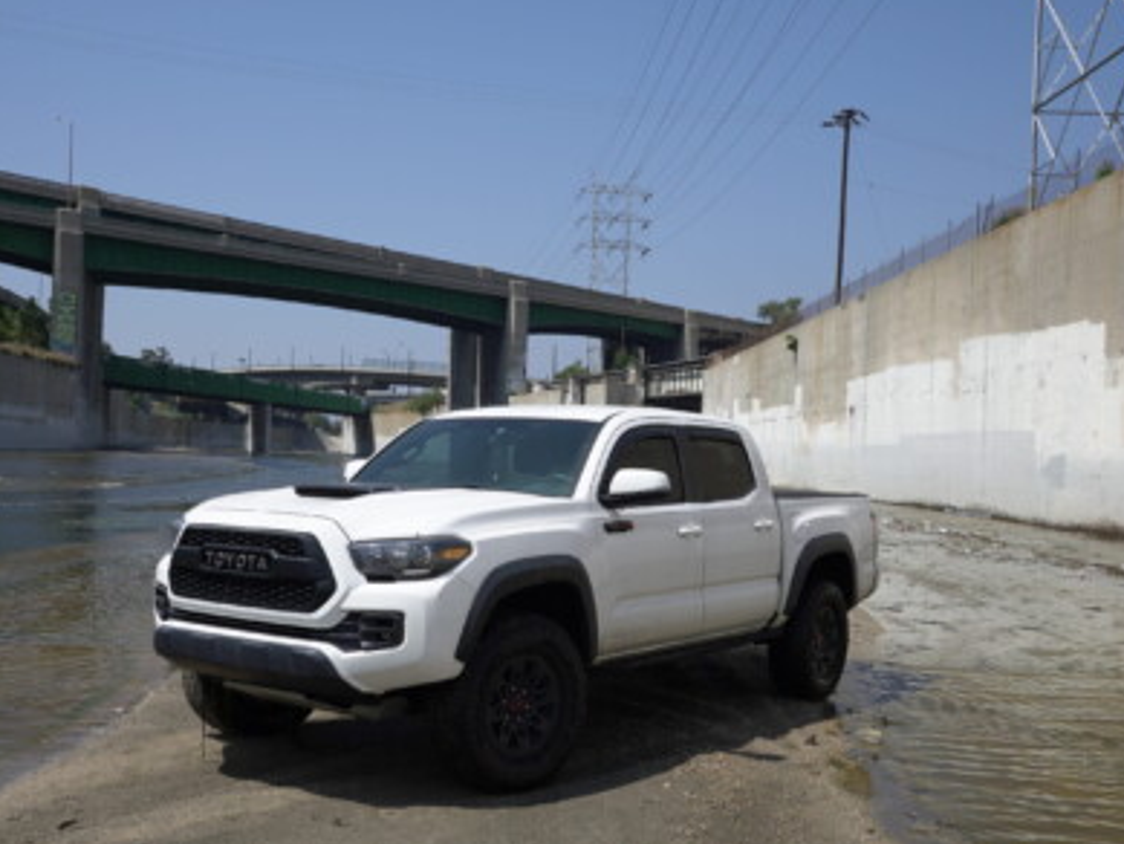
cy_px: 419
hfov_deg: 46.7
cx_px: 503
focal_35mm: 40
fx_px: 1299
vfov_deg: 36.0
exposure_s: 1/500
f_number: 7.1
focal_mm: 24
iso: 100
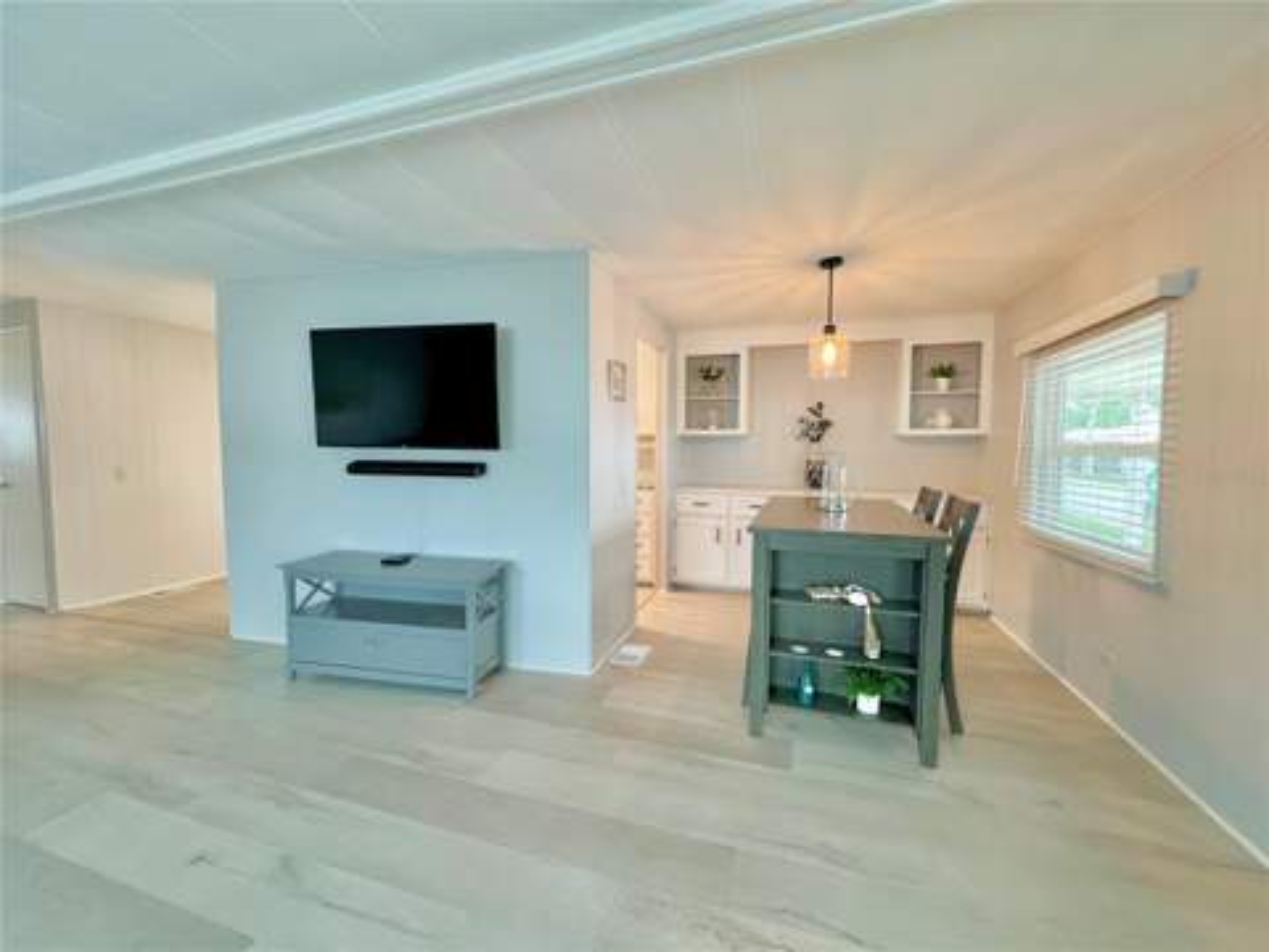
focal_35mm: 13
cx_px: 634
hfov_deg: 106.2
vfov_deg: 89.9
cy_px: 476
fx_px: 477
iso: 160
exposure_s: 1/60
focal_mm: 1.57
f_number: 1.8
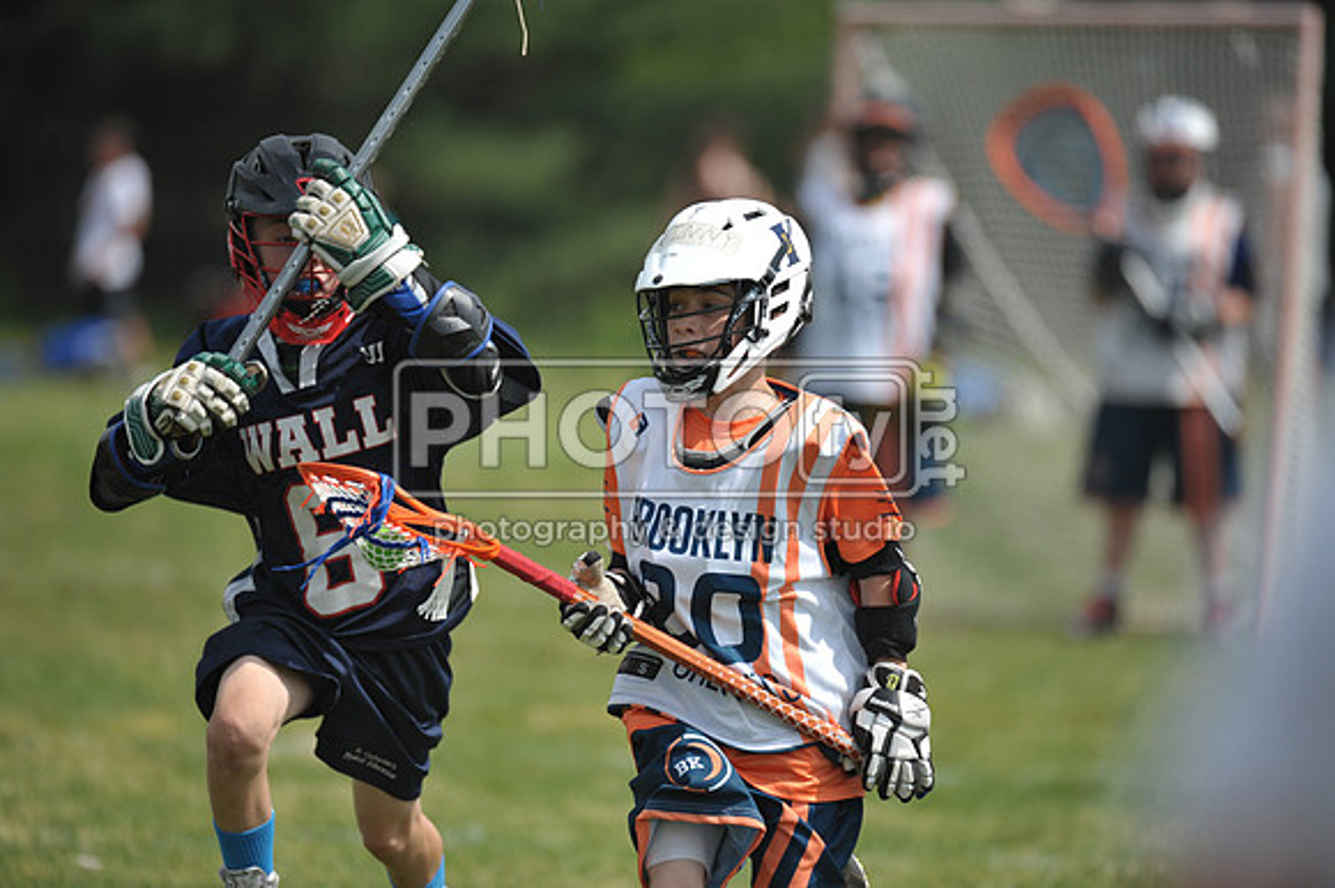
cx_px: 668
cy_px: 444
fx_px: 14824
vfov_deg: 3.4
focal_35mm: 400
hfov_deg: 5.2
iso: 640
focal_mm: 400
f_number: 4
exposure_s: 1/3200
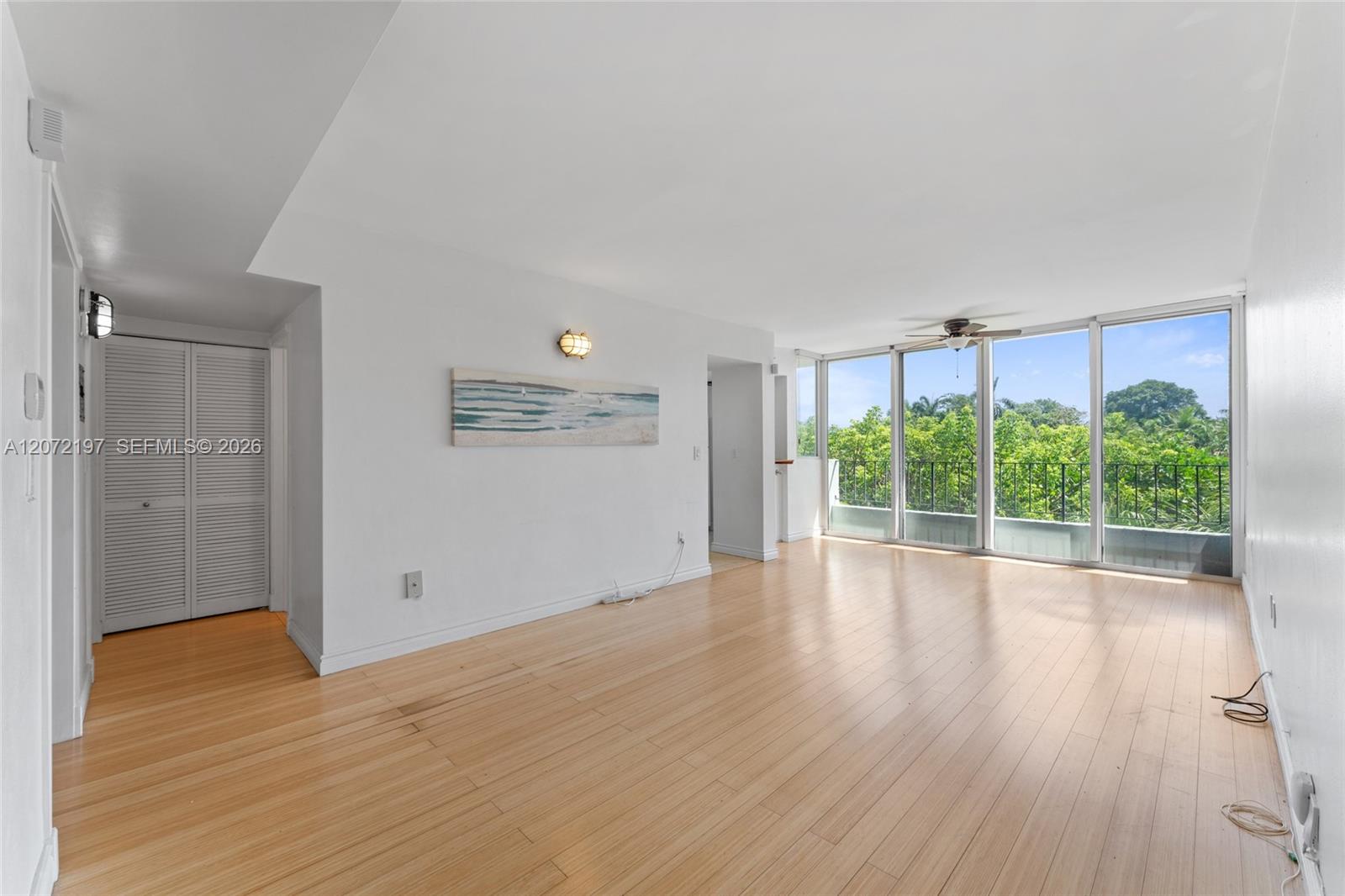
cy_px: 448
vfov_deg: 81.2
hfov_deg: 104.3
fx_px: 523
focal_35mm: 14
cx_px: 672
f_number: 9
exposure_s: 1/13
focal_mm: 14
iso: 500
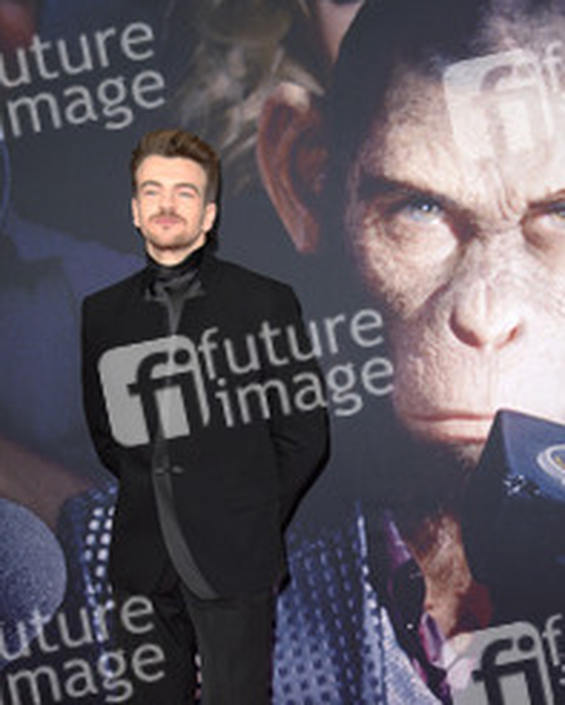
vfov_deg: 27.9
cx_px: 330
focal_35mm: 67
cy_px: 522
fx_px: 1400
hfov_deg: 22.8
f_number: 6.3
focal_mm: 44
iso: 2000
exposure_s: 1/250
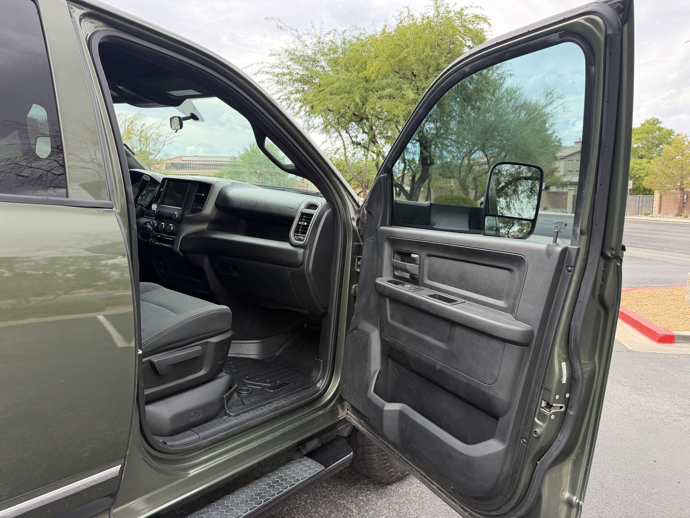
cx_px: 345
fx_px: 478
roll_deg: +0.9
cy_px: 259
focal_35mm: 24
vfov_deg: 56.8
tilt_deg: -7.4
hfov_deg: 71.6
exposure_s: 1/750
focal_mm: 6.76
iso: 100
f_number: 1.78
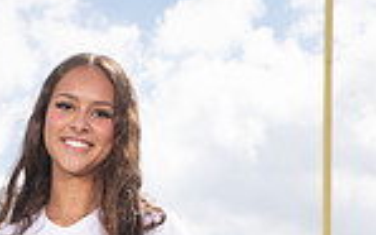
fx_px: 1260
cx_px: 18
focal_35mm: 123
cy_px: 548
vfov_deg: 9.5
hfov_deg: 16.7
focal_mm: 40
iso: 125
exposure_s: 1/400
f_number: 7.1
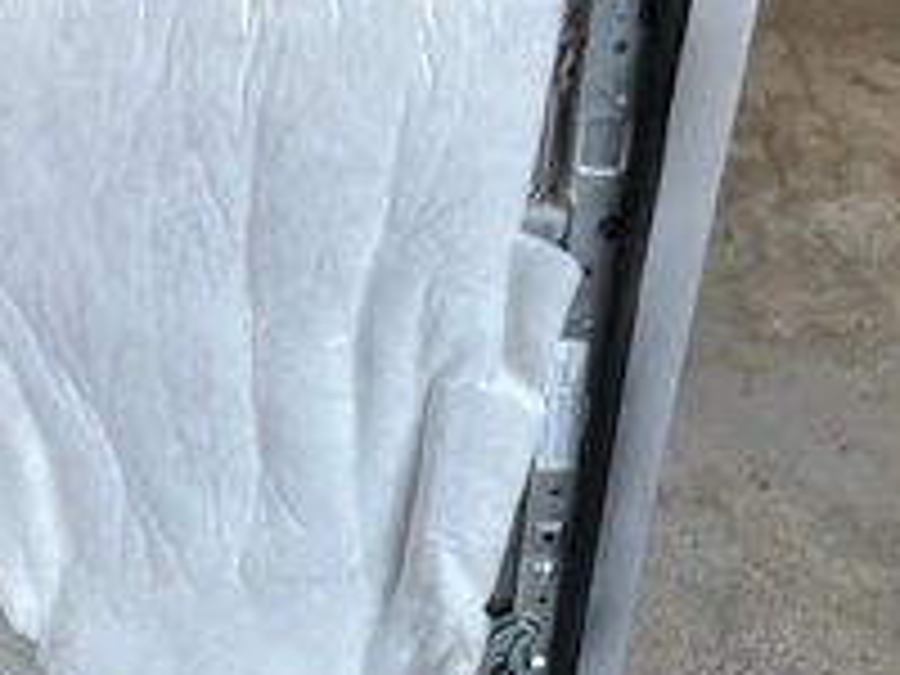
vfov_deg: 25.2
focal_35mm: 58
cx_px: 306
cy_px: 333
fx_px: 1508
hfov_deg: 33.0
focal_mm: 3
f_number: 1.8
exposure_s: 1/60
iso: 50
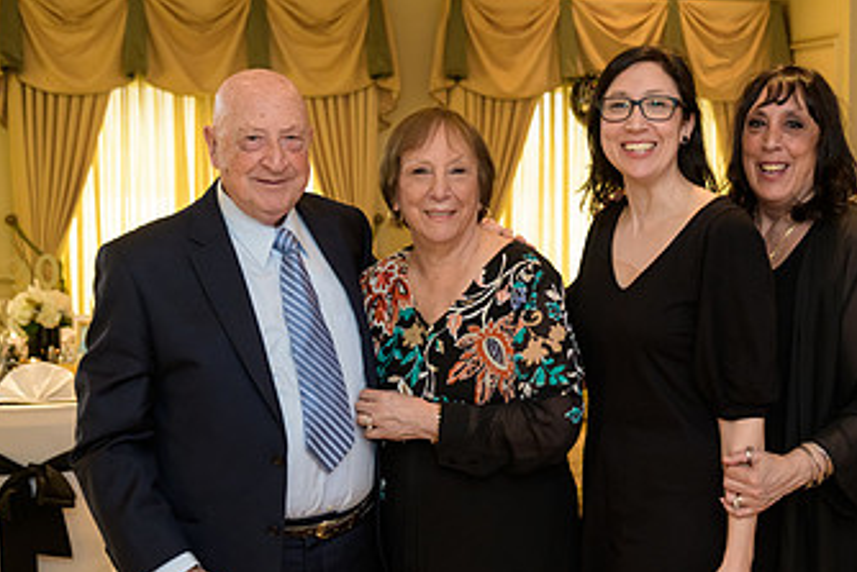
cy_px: 283
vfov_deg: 20.6
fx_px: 1572
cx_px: 631
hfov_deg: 30.1
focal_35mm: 66
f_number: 3.2
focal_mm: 38
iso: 1000
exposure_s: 1/125
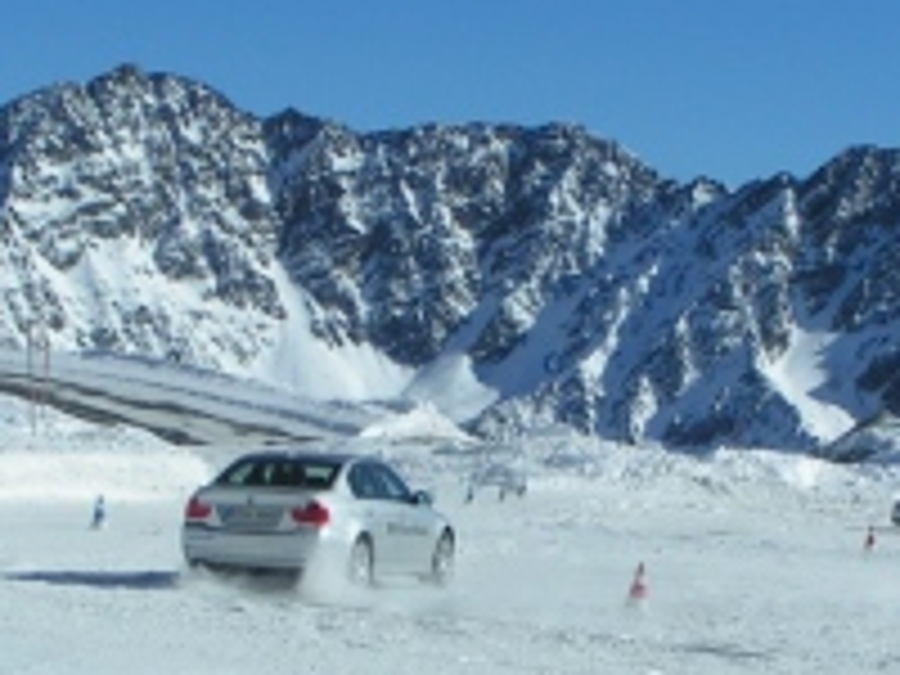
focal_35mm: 137
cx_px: 554
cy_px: 410
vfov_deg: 10.8
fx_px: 3562
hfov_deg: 14.4
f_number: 7.1
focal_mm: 8.7
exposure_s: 1/800
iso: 50
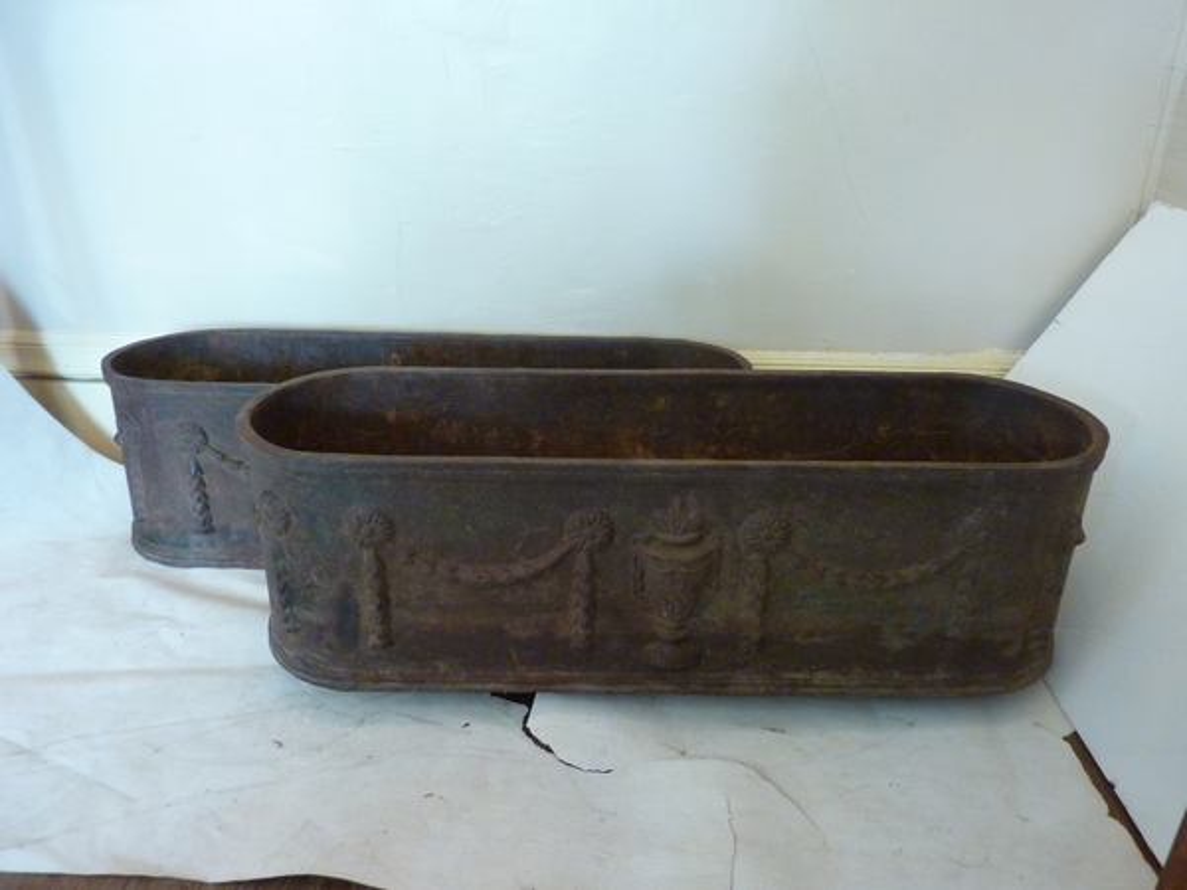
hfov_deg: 65.3
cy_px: 445
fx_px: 926
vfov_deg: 51.4
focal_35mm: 27
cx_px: 594
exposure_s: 1/8
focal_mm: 4.4
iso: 400
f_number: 3.3
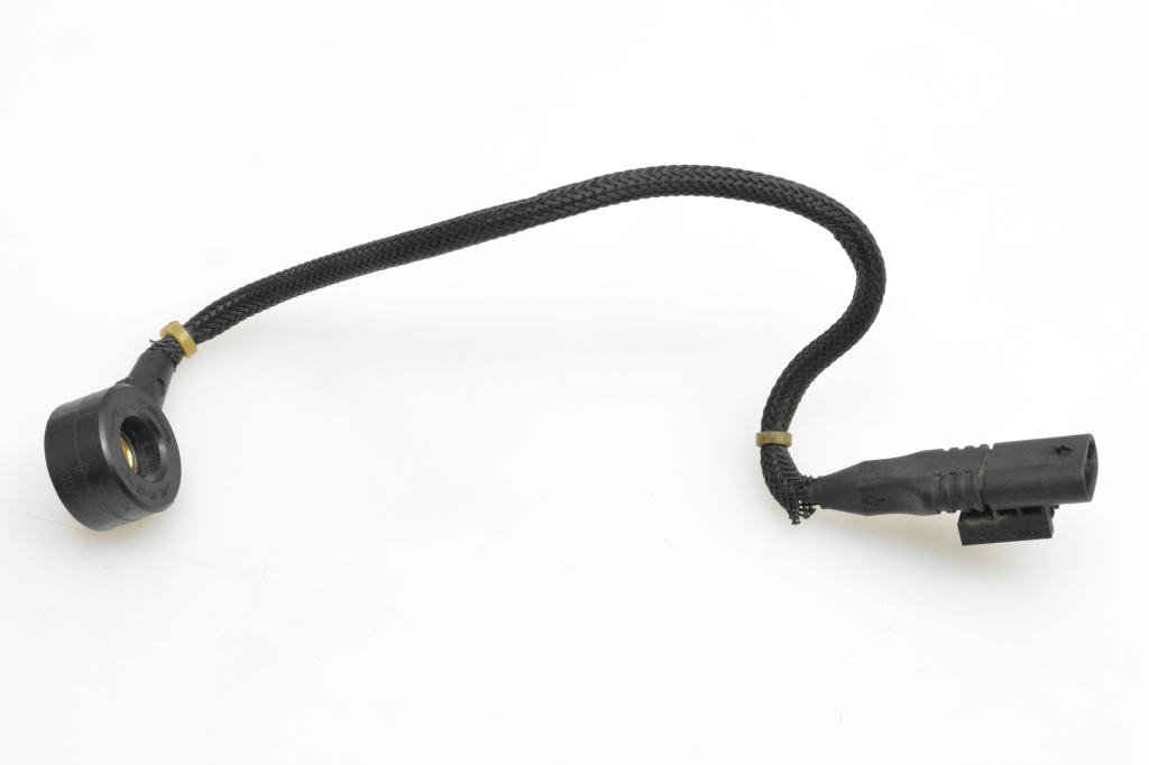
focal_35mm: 75
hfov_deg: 27.0
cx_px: 574
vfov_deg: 18.2
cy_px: 382
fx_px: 2393
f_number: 10
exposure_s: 1/400
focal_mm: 50
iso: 6400
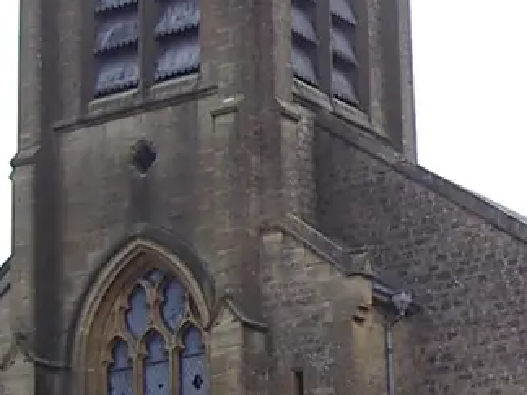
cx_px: 543
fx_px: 2284
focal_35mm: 150
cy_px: 224
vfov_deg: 9.9
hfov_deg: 13.0
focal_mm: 5.8
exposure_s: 1/250
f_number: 2.6
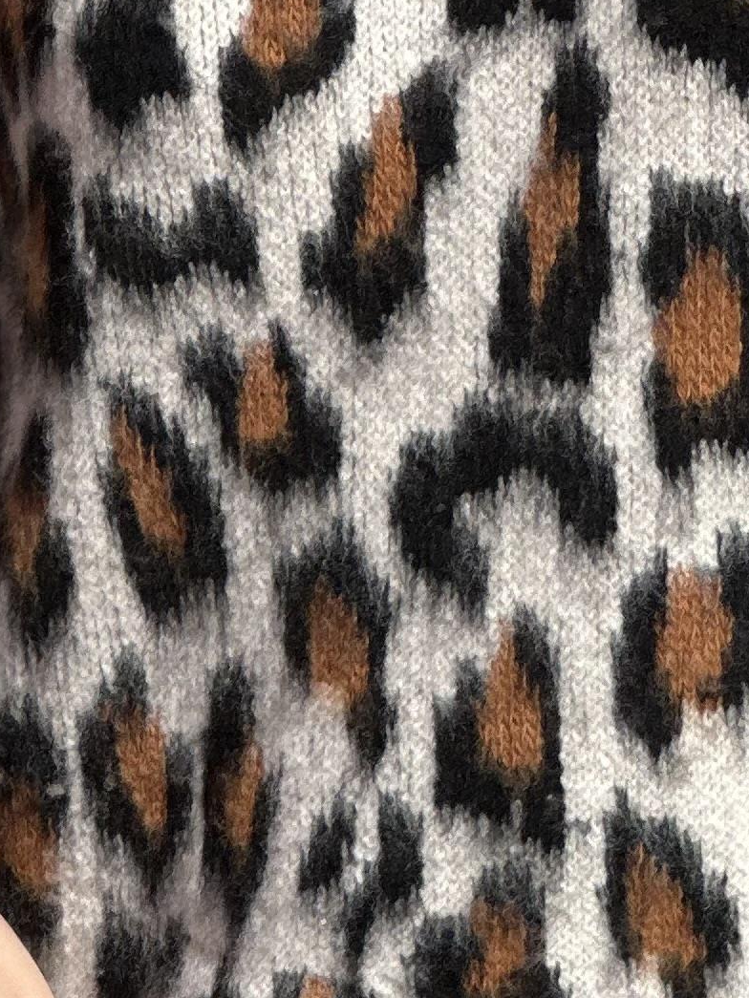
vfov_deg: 6.7
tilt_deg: -7.6
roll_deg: +1.3
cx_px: 579
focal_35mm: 297
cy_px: 143
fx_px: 8567
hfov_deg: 5.0
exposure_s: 1/1449
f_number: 2.8
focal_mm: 9
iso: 32
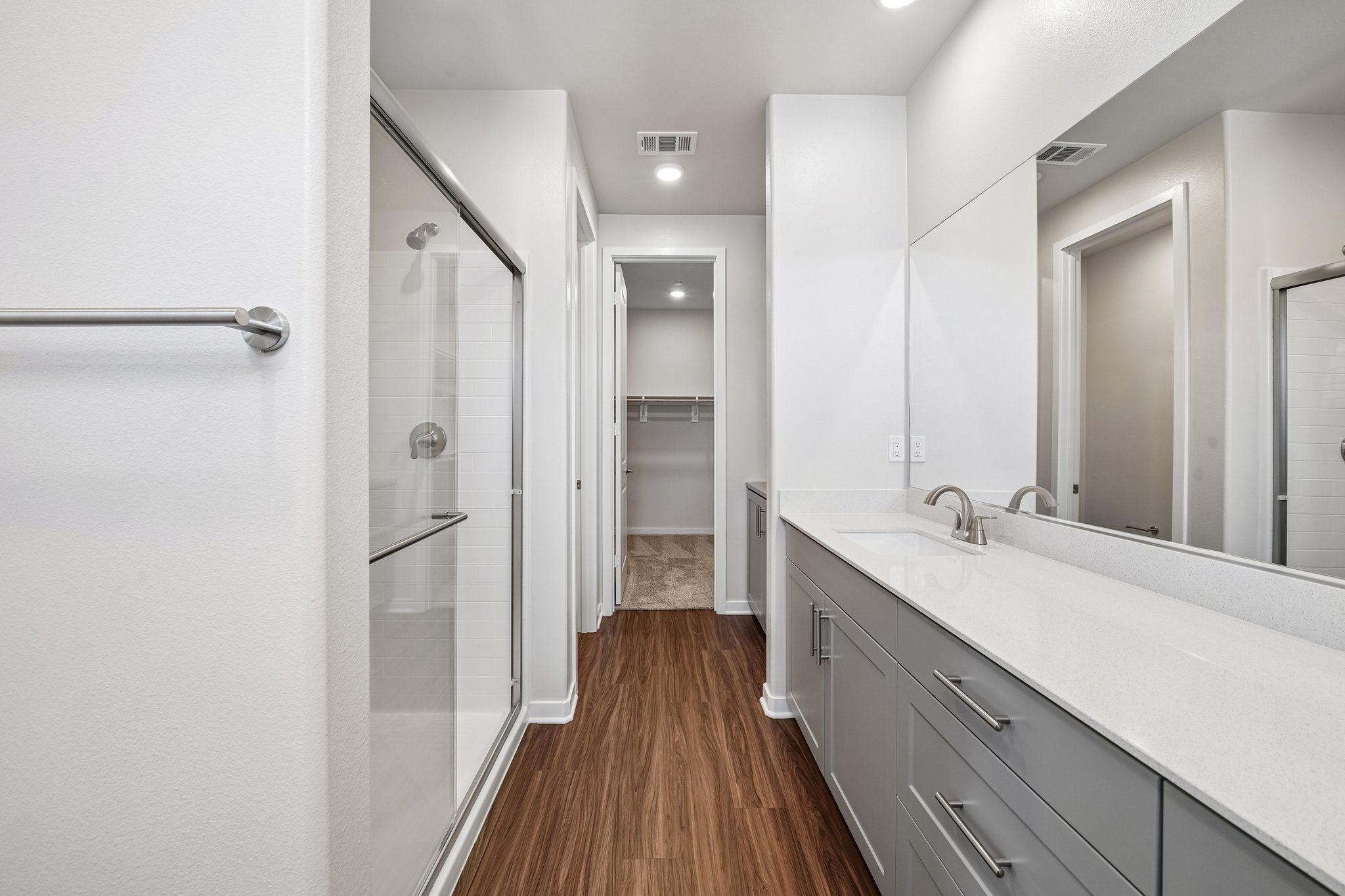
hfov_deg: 108.3
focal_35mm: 13
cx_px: 672
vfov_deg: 85.4
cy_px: 448
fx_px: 486
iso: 400
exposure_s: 1/15
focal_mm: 13
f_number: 9
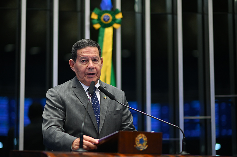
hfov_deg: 24.0
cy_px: 78
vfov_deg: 16.0
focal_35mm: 85
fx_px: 559
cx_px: 118
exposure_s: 1/250
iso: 800
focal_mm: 85
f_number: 1.4
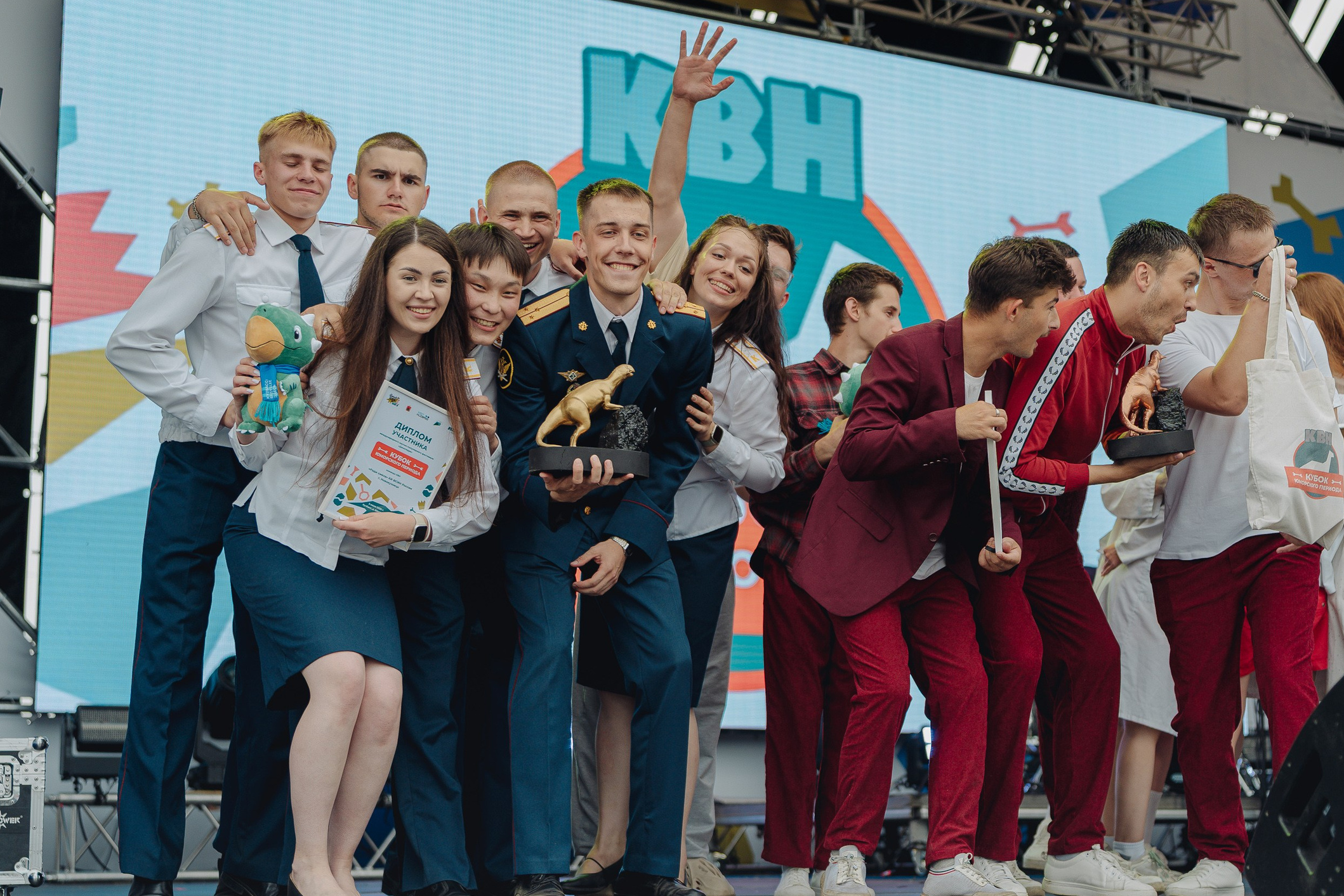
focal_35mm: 57
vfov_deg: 23.8
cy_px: 524
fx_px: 2128
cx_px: 734
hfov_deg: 35.0
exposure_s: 1/1250
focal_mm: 44
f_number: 2.2
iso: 80
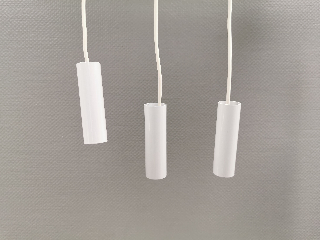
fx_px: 250
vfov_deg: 51.4
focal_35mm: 27
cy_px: 120
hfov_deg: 65.3
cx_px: 160
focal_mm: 5.56
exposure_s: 1/120
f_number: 1.6
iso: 160
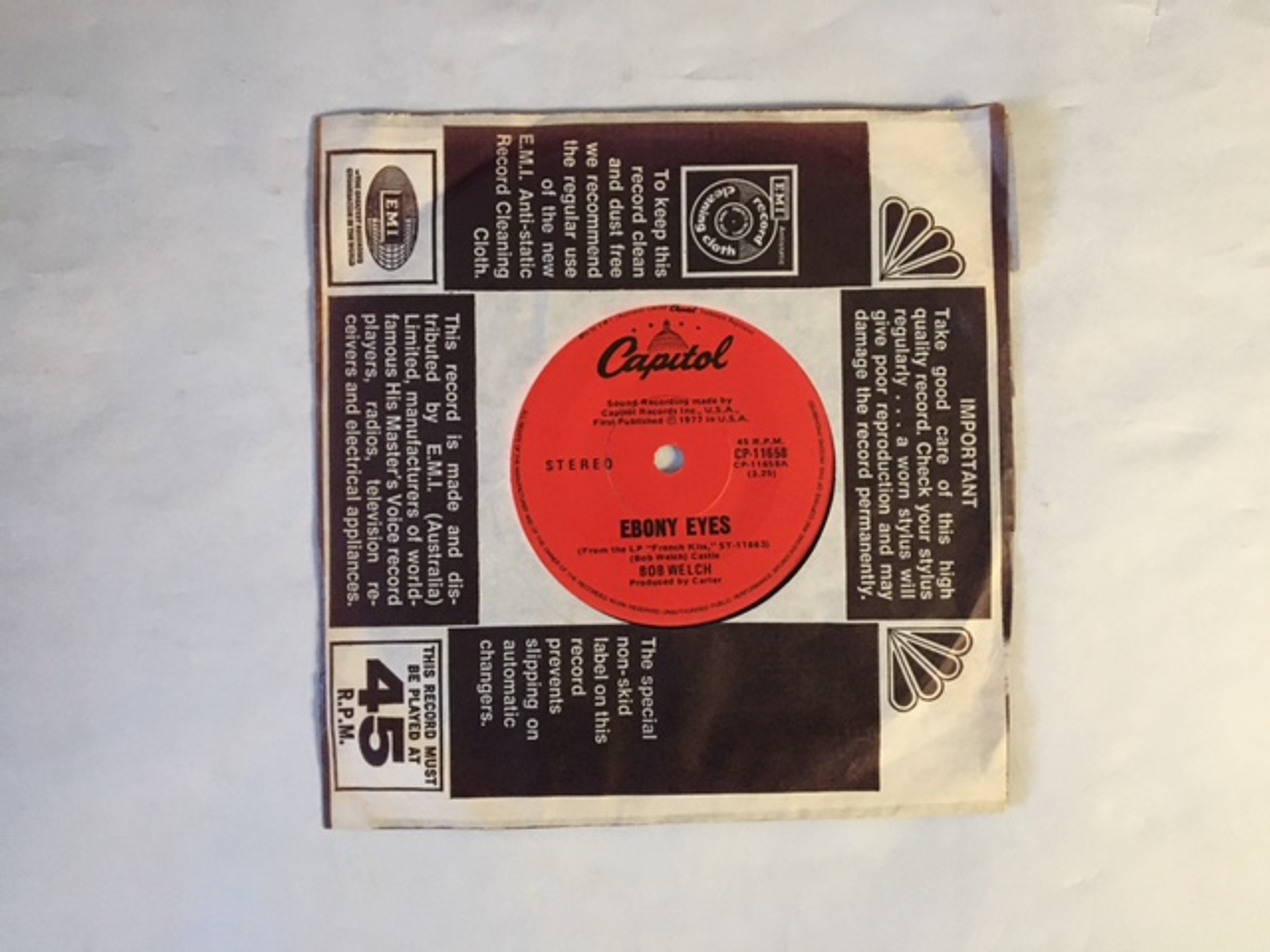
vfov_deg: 48.2
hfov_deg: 61.7
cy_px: 476
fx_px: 1064
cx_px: 635
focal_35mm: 29
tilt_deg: -87.0
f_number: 2.2
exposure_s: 1/17
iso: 200
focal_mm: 4.15
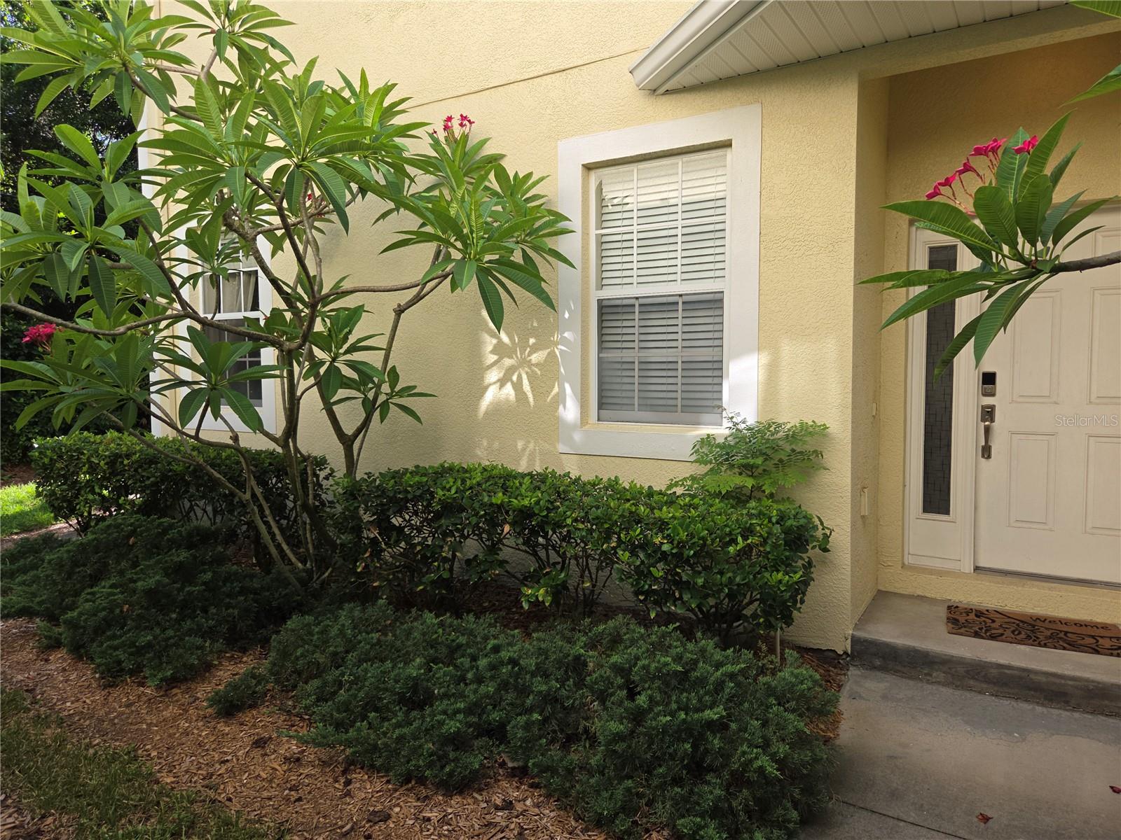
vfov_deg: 58.9
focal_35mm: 23
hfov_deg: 73.9
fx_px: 745
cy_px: 420
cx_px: 560
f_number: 1.8
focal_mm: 5.4
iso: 25
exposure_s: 1/304
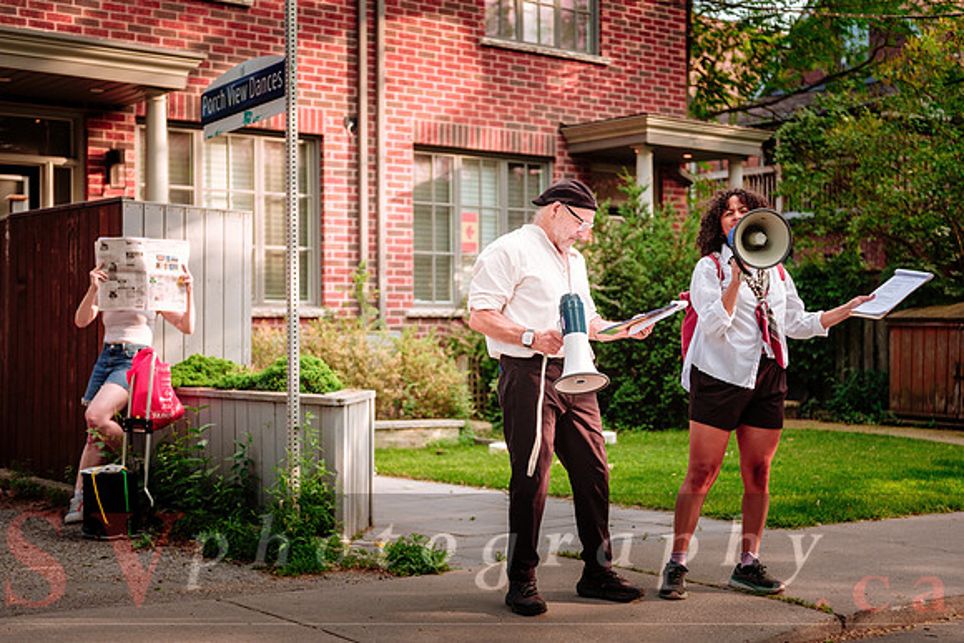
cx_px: 516
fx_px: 1376
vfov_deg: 26.3
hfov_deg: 38.6
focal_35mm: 51
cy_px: 325
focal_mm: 32.2
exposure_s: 1/500
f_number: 1.8
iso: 500
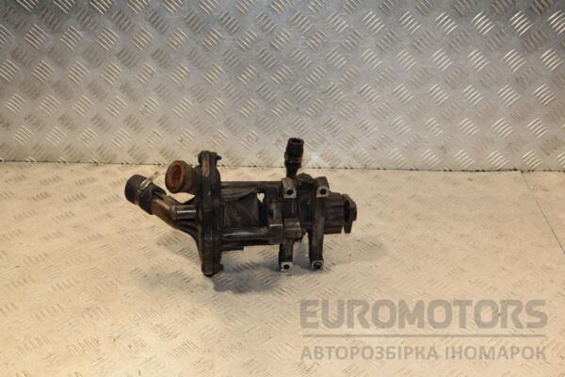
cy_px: 188
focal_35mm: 45
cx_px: 282
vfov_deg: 29.9
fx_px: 706
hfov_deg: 43.6
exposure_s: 1/200
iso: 800
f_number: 7.1
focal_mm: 30
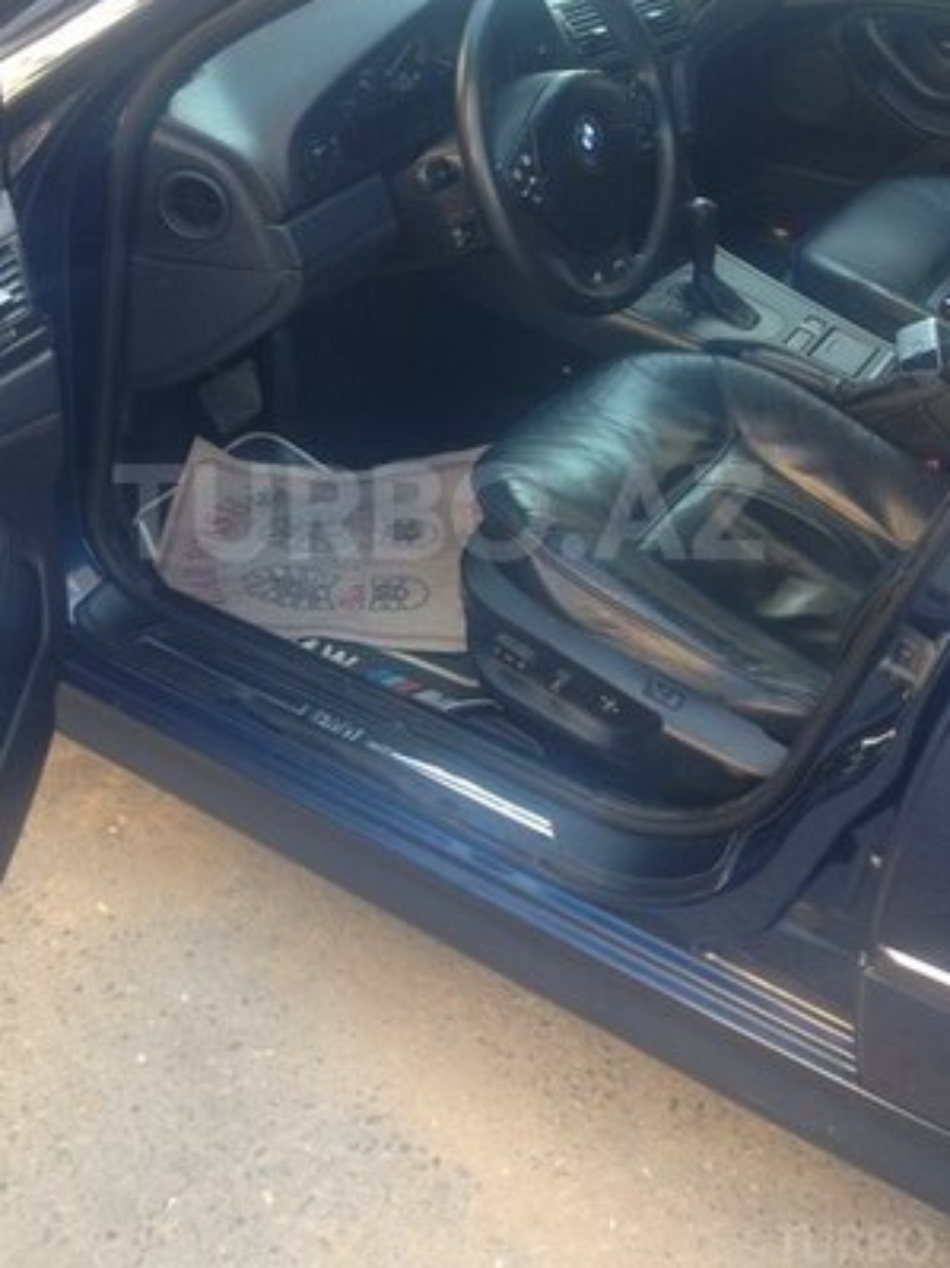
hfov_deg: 35.1
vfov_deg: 45.6
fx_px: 1501
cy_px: 512
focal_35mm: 41
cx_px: 438
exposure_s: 1/40
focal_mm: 4.12
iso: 50
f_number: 2.4
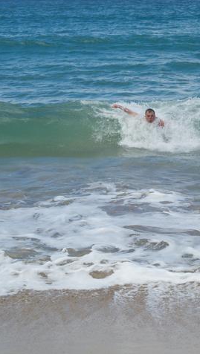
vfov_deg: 19.3
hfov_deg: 10.9
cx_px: 152
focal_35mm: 111
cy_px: 177
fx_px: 1044
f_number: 4
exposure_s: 1/877
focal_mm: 16.3
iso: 100
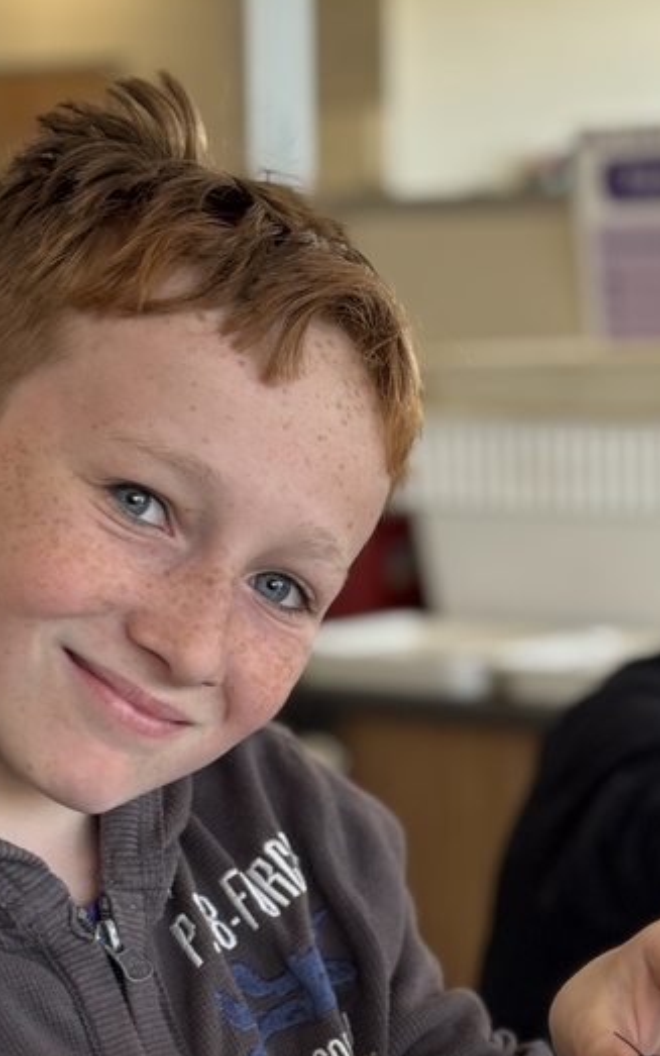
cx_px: 363
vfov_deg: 19.0
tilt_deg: -13.3
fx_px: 3107
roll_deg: +0.2
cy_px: 913
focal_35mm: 108
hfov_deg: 12.1
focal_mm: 5.96
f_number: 1.6
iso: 50
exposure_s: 1/89
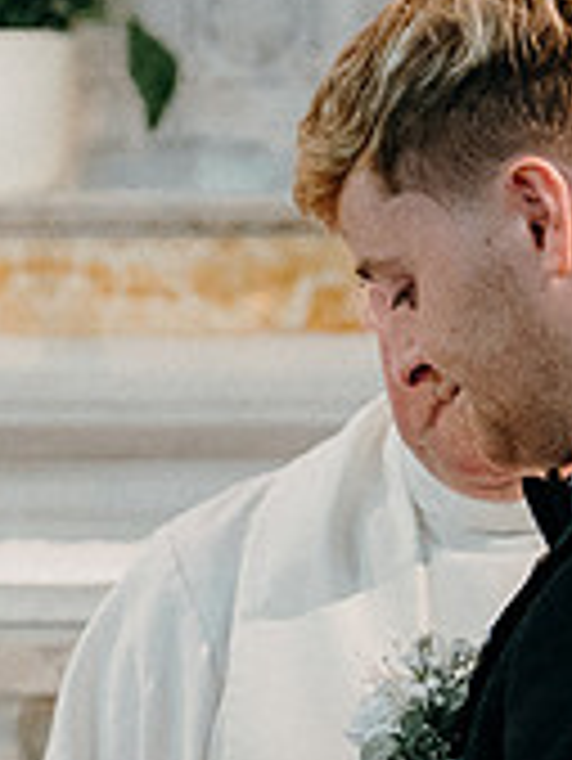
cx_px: 99
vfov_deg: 6.2
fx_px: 7041
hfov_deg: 4.6
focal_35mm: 320
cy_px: 767
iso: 4000
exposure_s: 1/160
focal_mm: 65
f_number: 3.5
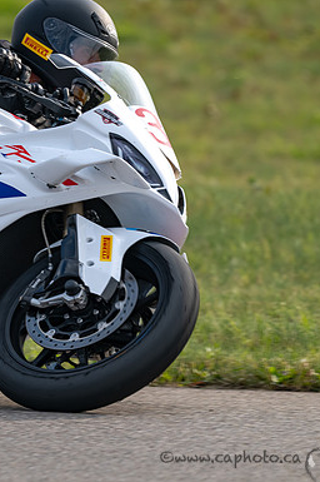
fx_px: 9470
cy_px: 241
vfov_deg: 2.9
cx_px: -11
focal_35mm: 709
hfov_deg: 1.9
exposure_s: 1/1250
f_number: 6
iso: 400
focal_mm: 470
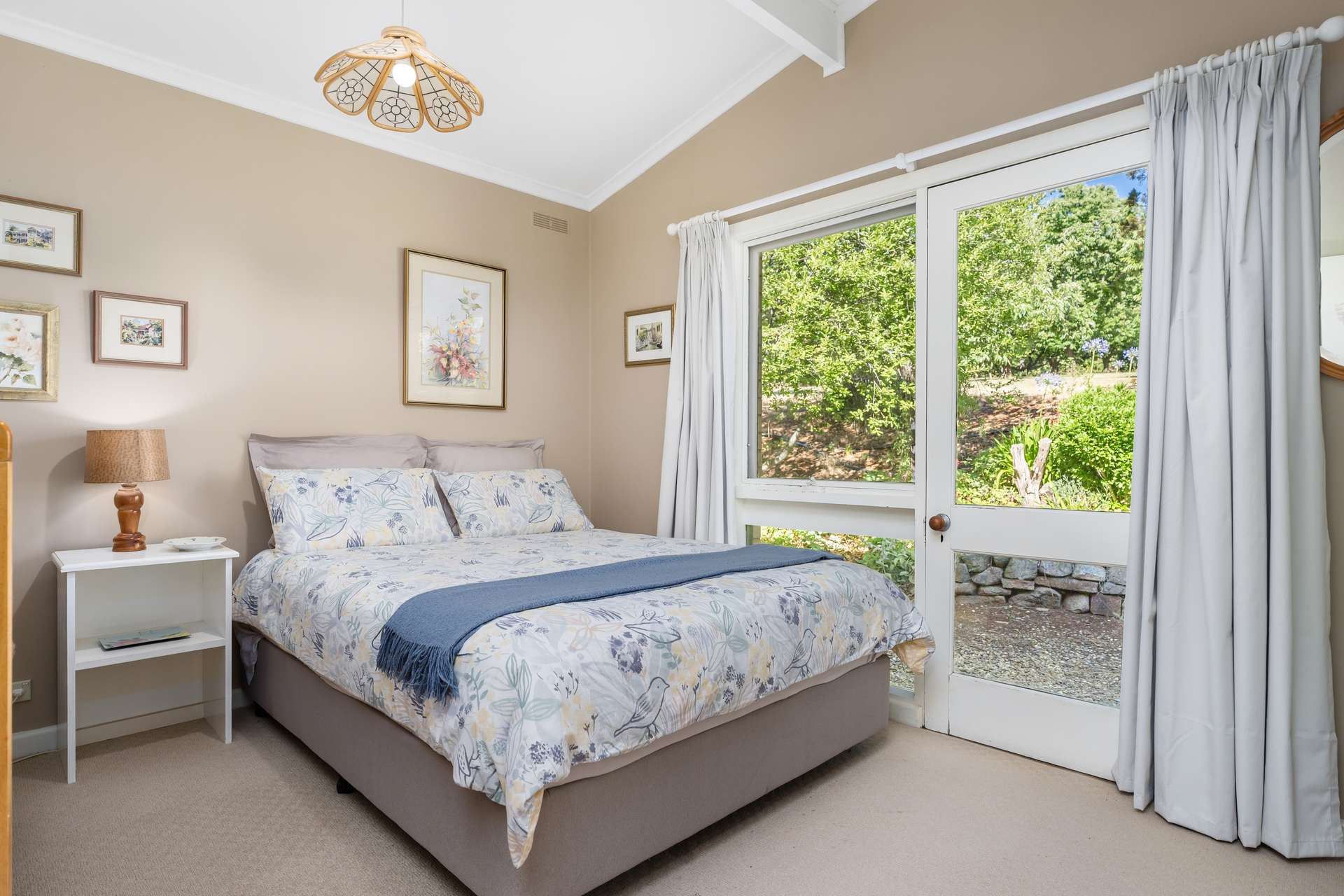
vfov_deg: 64.6
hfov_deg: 86.9
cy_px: 448
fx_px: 709
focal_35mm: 19
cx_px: 672
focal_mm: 19
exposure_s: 1/13
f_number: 5
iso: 320
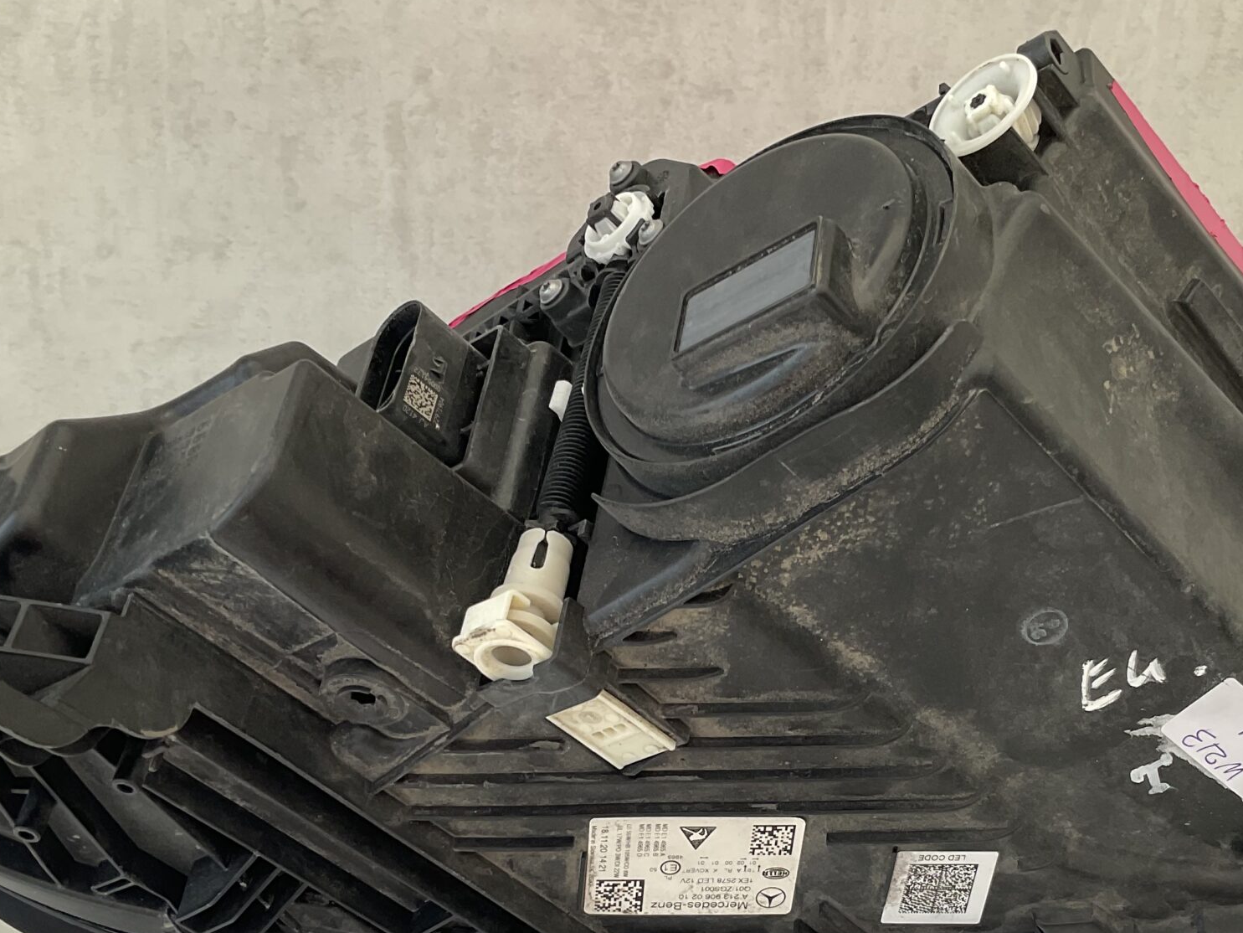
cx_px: 751
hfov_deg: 38.0
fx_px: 1796
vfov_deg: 28.8
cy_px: 659
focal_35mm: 50
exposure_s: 1/739
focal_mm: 3
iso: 16
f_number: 1.8
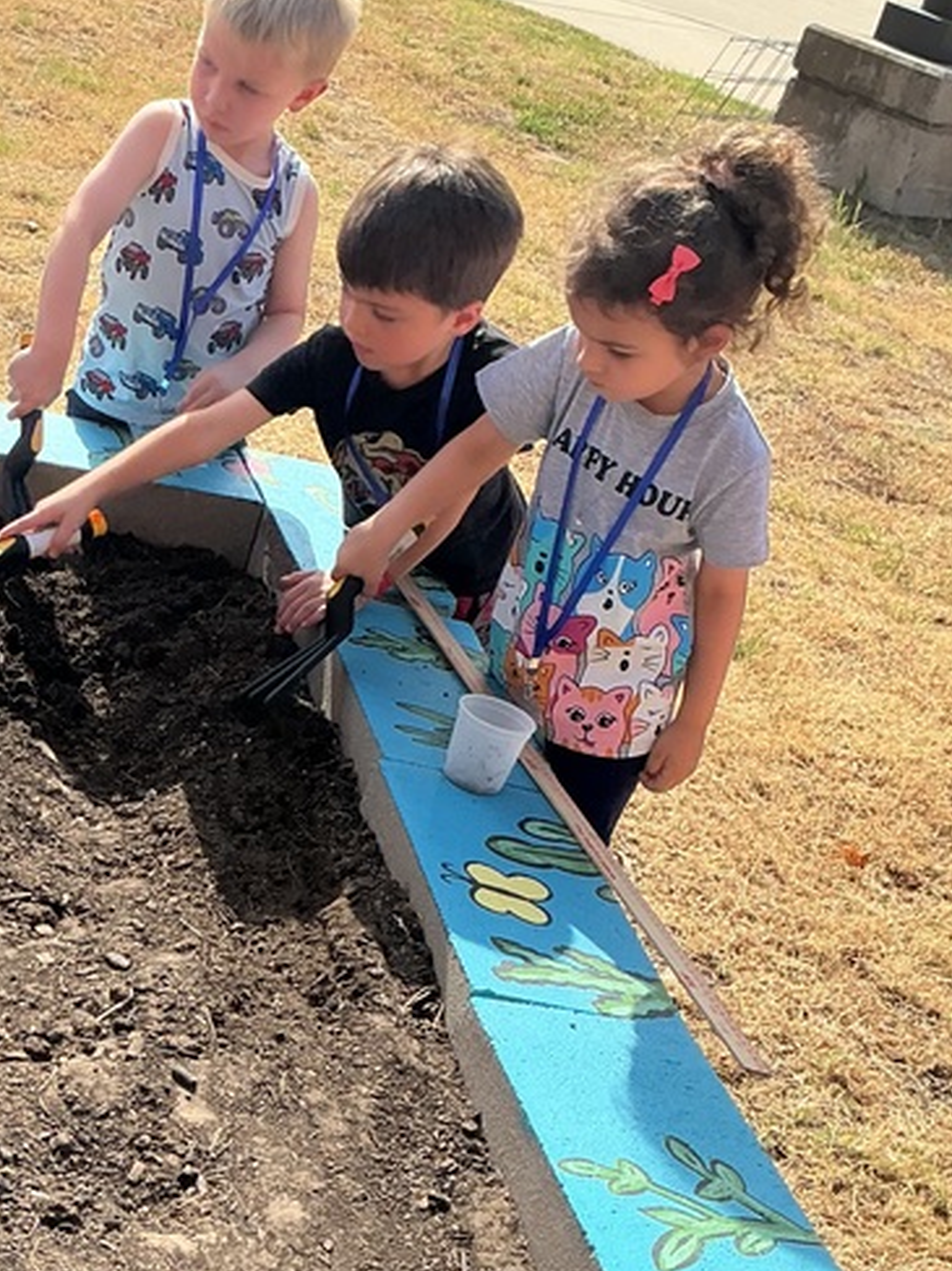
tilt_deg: -28.2
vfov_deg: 31.6
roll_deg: -15.9
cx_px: 203
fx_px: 2238
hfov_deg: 23.7
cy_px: 736
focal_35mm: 61
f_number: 1.8
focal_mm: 3
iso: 25
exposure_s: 1/1195
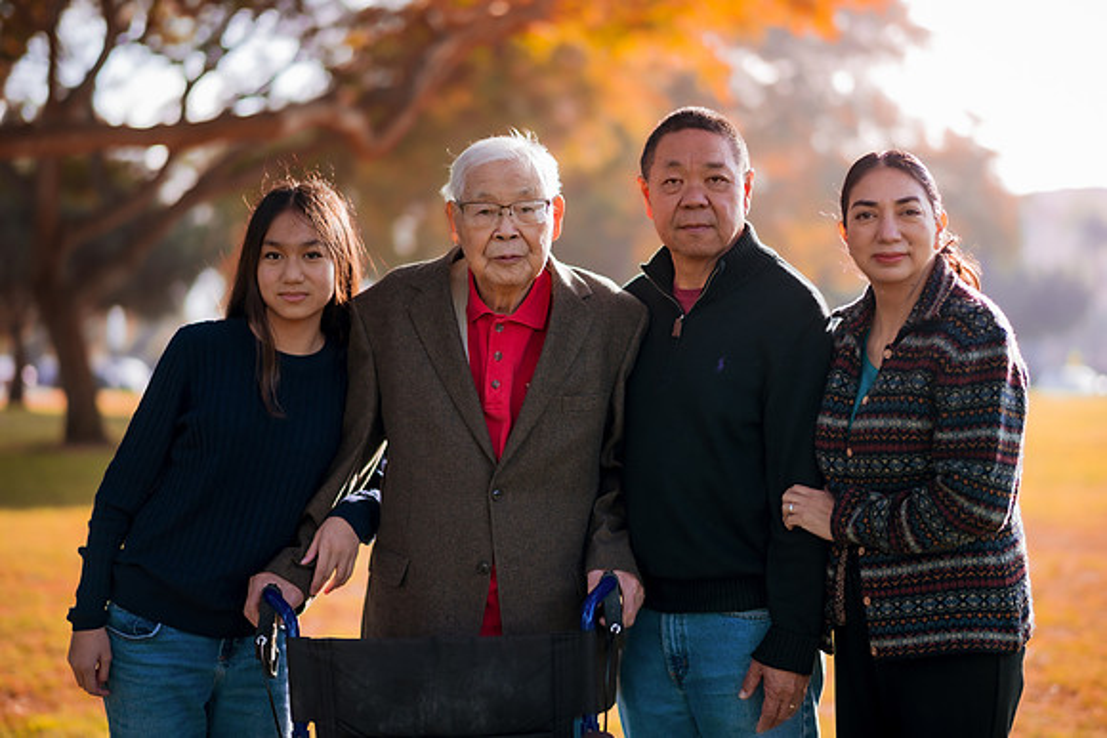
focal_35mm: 58
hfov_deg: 34.5
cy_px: 369
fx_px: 1784
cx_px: 554
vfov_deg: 23.4
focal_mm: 58
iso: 80
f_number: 1.4
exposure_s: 1/1000
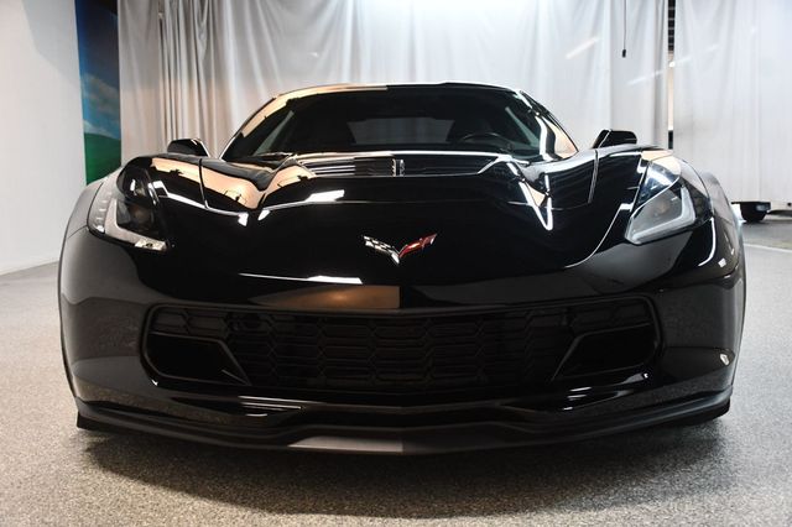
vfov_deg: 34.2
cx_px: 396
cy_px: 264
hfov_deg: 49.6
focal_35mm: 39
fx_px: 858
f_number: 3.8
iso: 2800
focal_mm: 26
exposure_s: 1/125
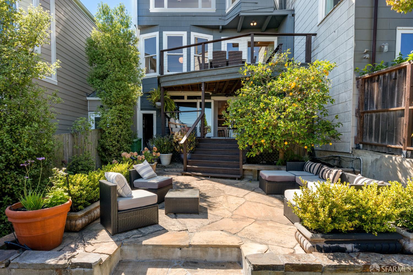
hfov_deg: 88.4
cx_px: 206
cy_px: 138
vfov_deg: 65.9
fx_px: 212
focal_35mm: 18
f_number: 9
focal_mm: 18.5
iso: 400
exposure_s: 1/160
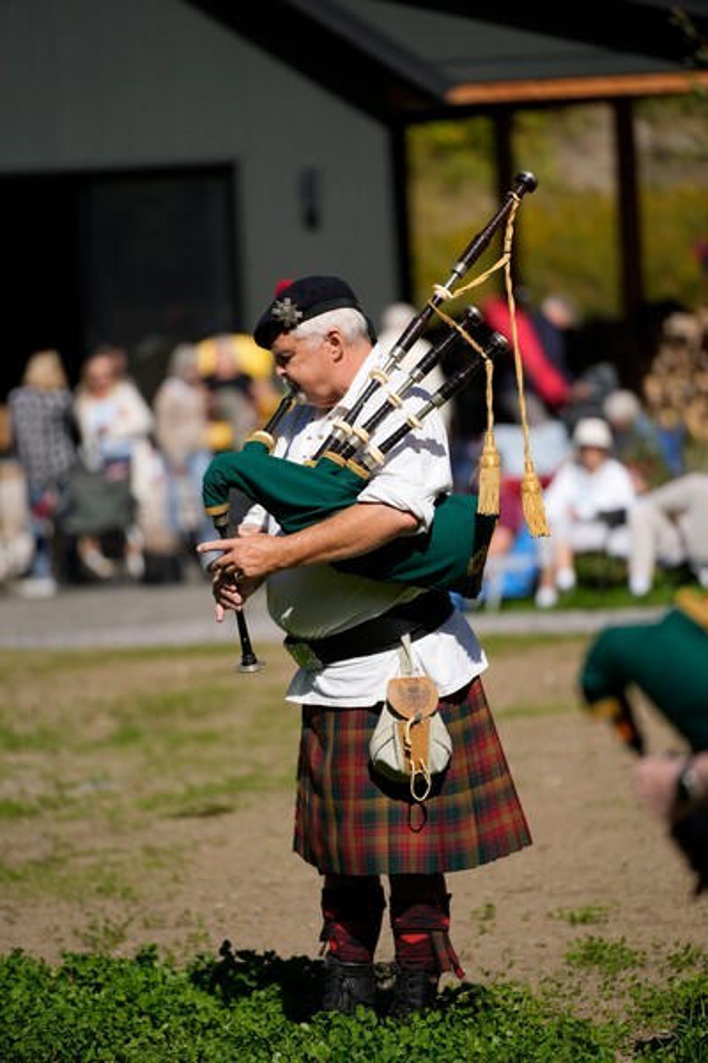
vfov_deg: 11.4
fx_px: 5310
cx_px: 354
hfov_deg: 7.6
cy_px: 532
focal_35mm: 180
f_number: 2.8
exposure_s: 1/2500
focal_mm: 180
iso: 100
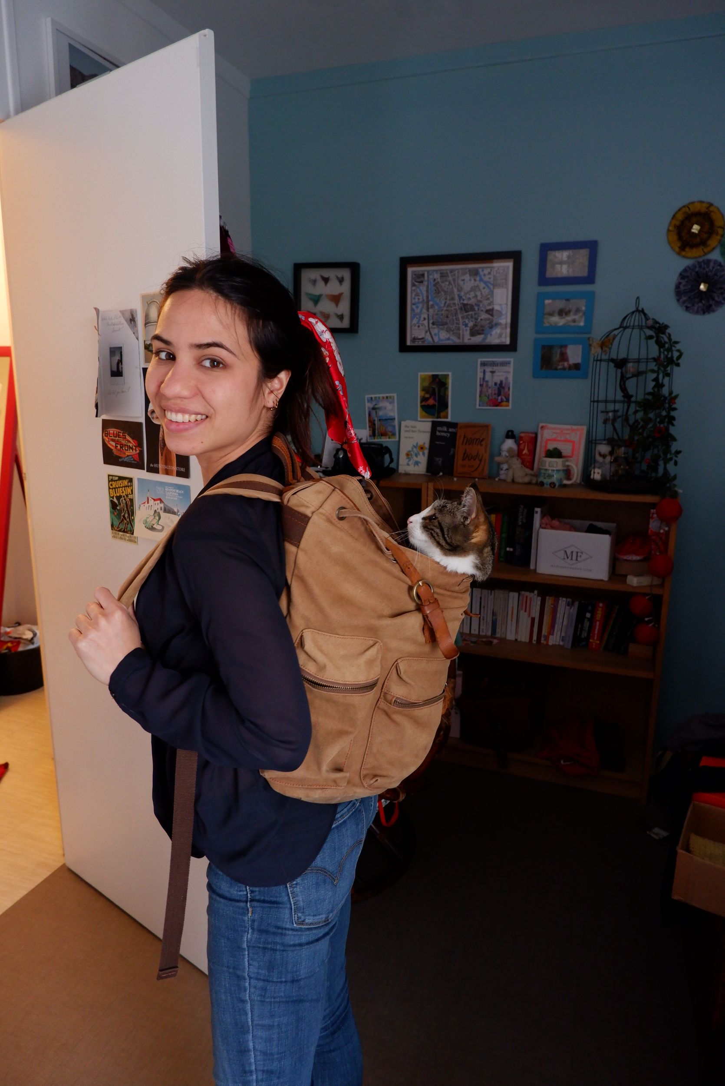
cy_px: 543
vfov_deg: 76.1
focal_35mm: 23
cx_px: 362
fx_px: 694
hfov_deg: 55.2
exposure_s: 1/34
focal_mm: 15
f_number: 4
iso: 2000
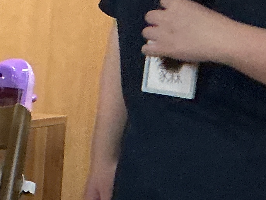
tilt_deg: -7.1
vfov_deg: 8.7
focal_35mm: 170
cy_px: 162
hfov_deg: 9.5
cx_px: -482
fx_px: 1306
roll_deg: -1.2
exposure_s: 1/60
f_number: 1.8
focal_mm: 3
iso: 200
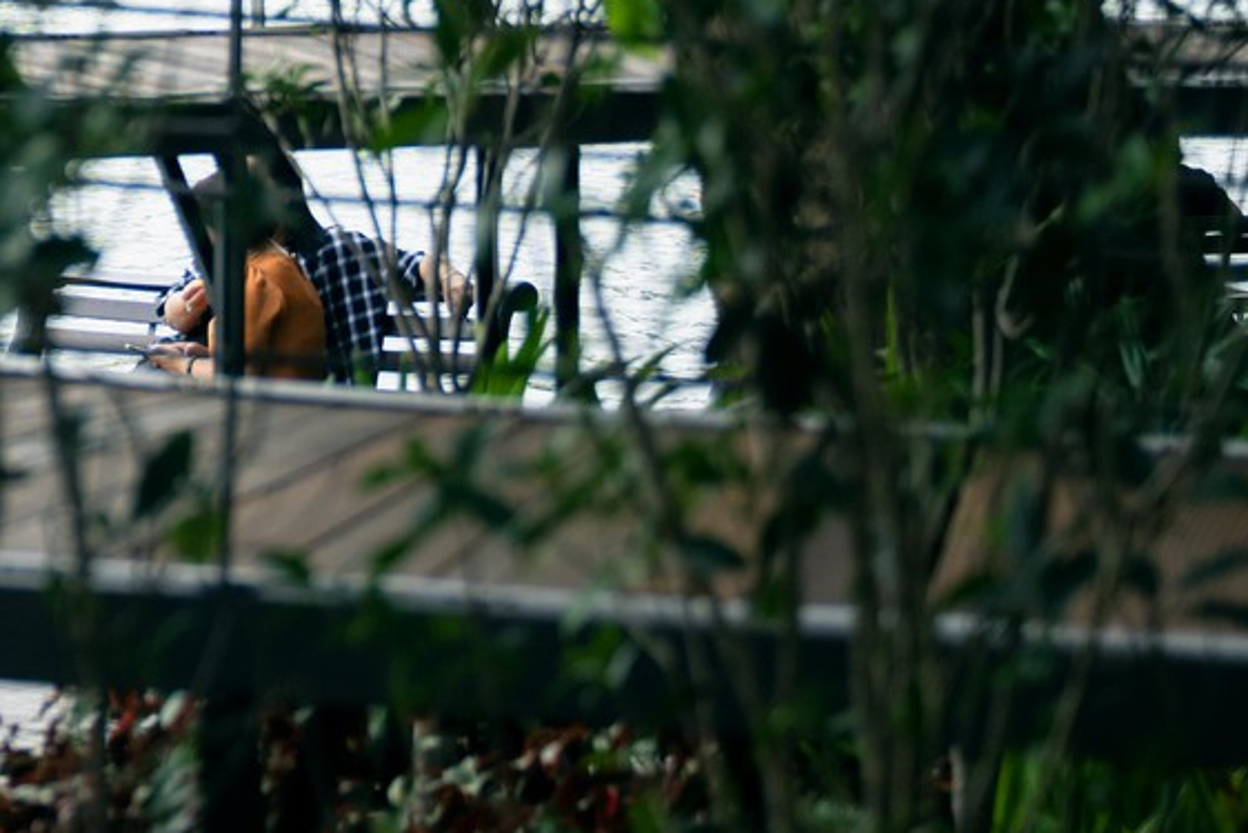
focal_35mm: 185
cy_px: -223
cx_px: -624
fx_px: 6415
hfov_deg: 10.7
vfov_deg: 7.4
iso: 160
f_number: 2.8
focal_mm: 52
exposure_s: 1/640
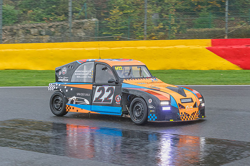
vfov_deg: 14.1
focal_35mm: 97
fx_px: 672
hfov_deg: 21.0
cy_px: 105
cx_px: 146
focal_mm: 45
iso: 560
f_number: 5
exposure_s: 1/200
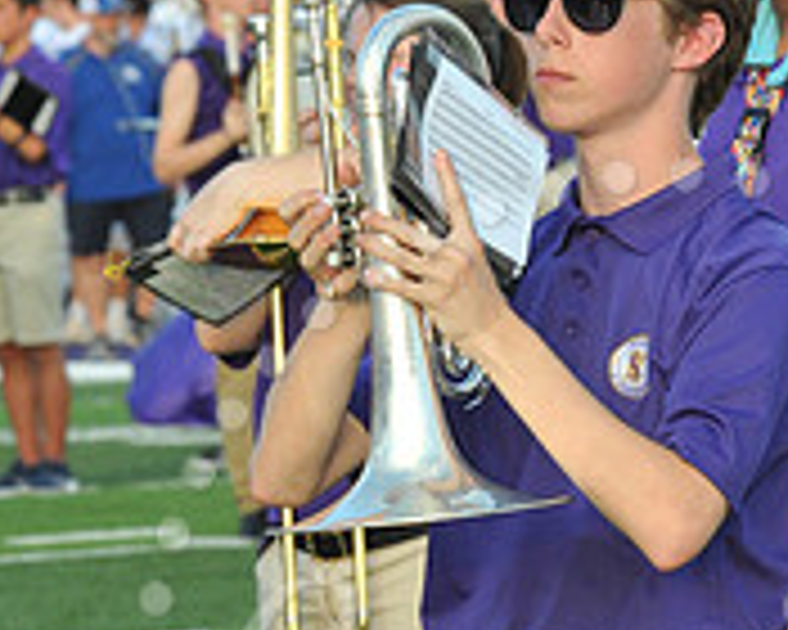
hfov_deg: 3.1
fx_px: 14529
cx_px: 675
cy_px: 698
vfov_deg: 2.5
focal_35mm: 623
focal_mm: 200
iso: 1600
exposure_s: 1/250
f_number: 13
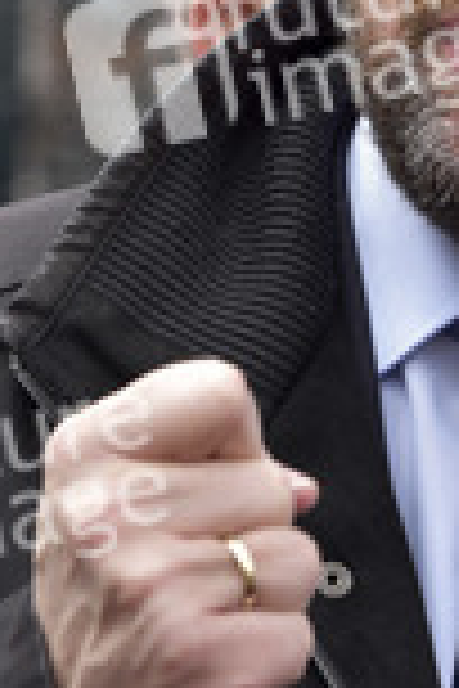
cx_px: 428
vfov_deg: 6.6
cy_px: 274
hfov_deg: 4.4
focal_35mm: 313
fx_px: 5986
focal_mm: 120
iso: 320
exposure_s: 1/250
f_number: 8
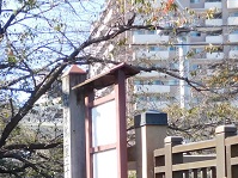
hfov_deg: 17.9
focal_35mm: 103
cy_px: 205
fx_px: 708
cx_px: -63
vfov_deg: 14.0
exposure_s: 1/250
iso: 125
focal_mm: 5.7
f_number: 3.6
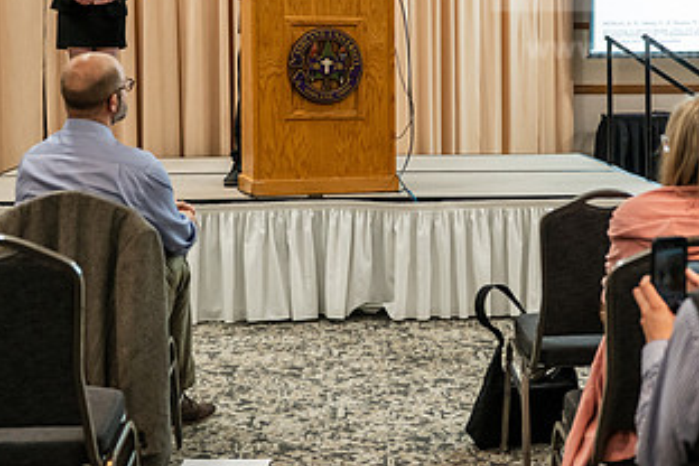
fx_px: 1301
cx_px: 423
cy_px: 95
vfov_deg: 20.1
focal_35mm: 67
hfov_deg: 30.0
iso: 1600
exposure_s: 1/200
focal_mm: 36
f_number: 3.2
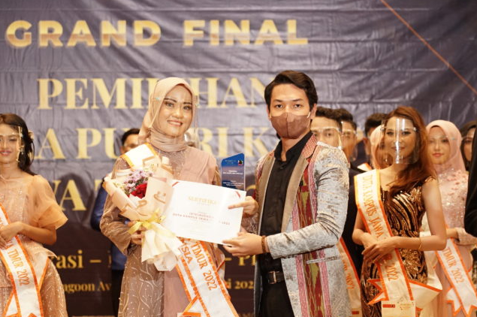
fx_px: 1681
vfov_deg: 10.8
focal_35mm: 127
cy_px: 187
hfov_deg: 16.1
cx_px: 214
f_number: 4
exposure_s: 1/80
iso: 2500
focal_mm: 105
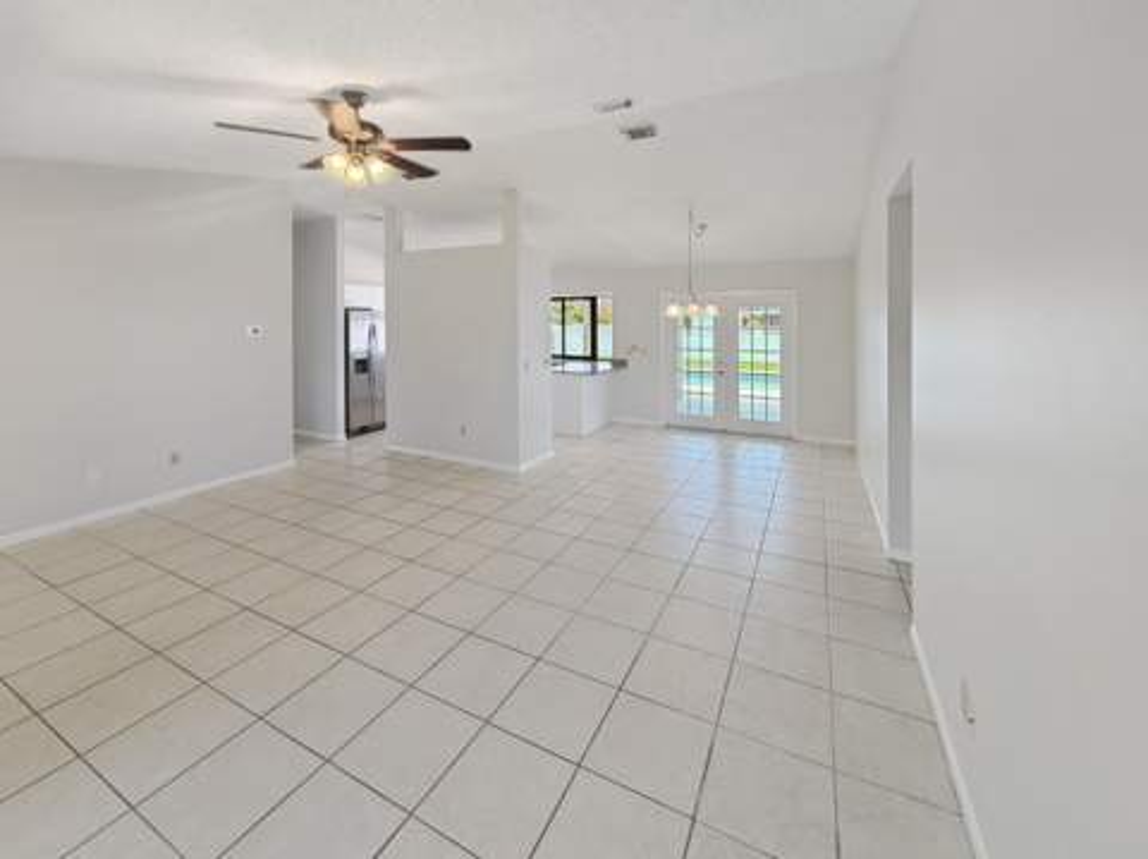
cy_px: 430
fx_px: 464
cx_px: 574
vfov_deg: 85.6
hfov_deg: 102.1
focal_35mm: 14
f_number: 2.2
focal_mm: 2.22
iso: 160
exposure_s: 1/120
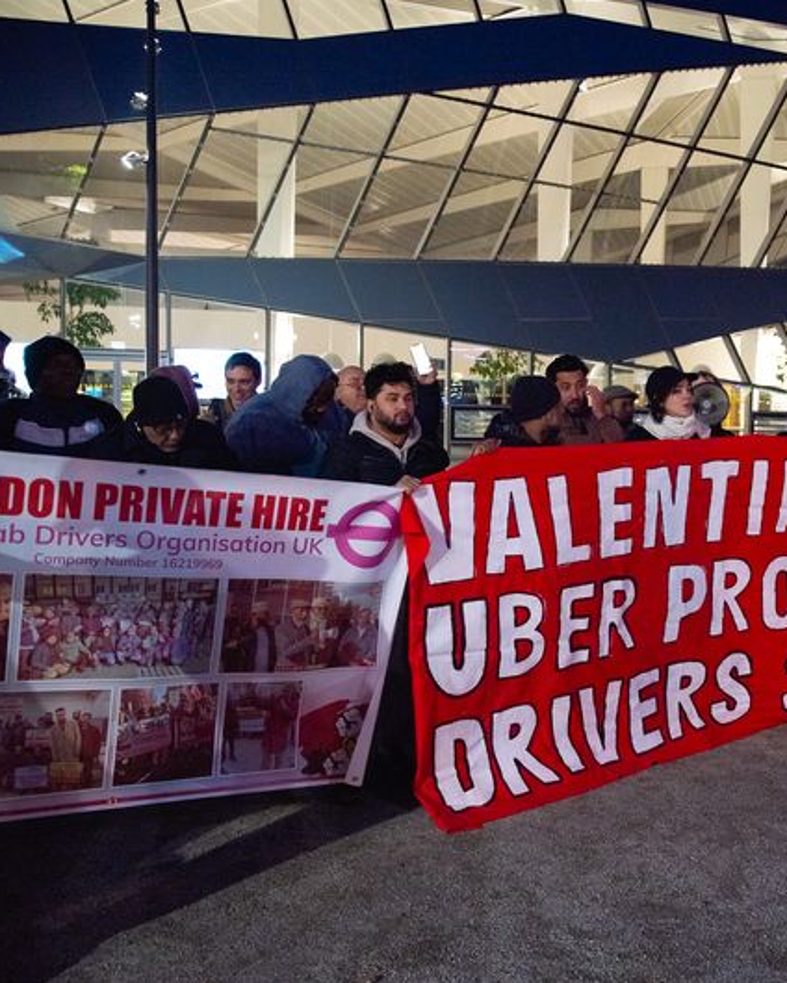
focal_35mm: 34
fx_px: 990
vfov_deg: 52.8
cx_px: 616
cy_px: 492
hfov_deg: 41.7
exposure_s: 1/50
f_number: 3.2
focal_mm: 24
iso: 1250
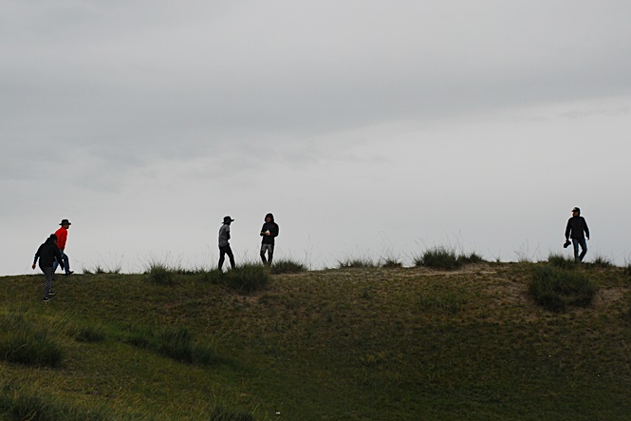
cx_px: 300
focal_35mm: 94
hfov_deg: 21.7
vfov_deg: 14.5
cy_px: 237
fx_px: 1647
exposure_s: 1/1250
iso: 400
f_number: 6.3
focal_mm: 52
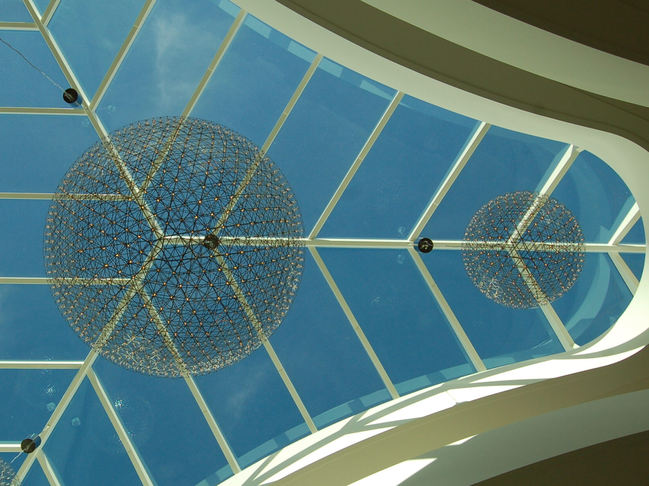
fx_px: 750
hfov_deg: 46.2
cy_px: 246
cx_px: 229
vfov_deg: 36.0
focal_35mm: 40
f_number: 8
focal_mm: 18
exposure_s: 1/250
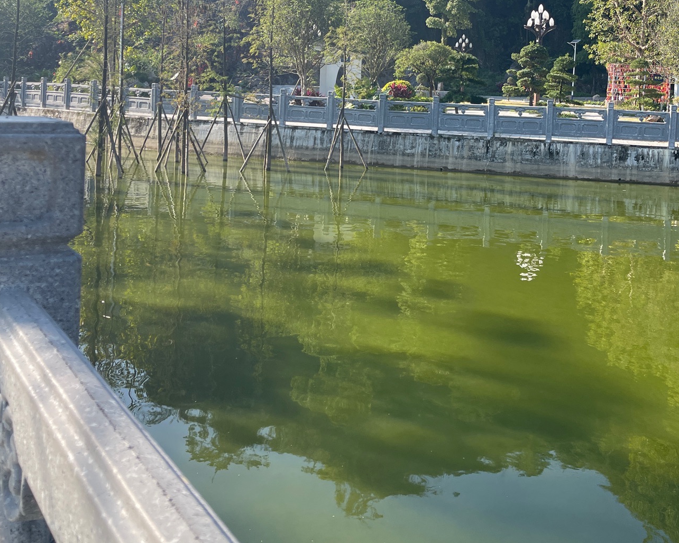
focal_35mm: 38
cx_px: 377
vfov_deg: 37.7
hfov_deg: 47.9
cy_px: 109
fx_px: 764
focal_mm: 5.1
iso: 32
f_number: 1.6
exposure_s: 1/1534
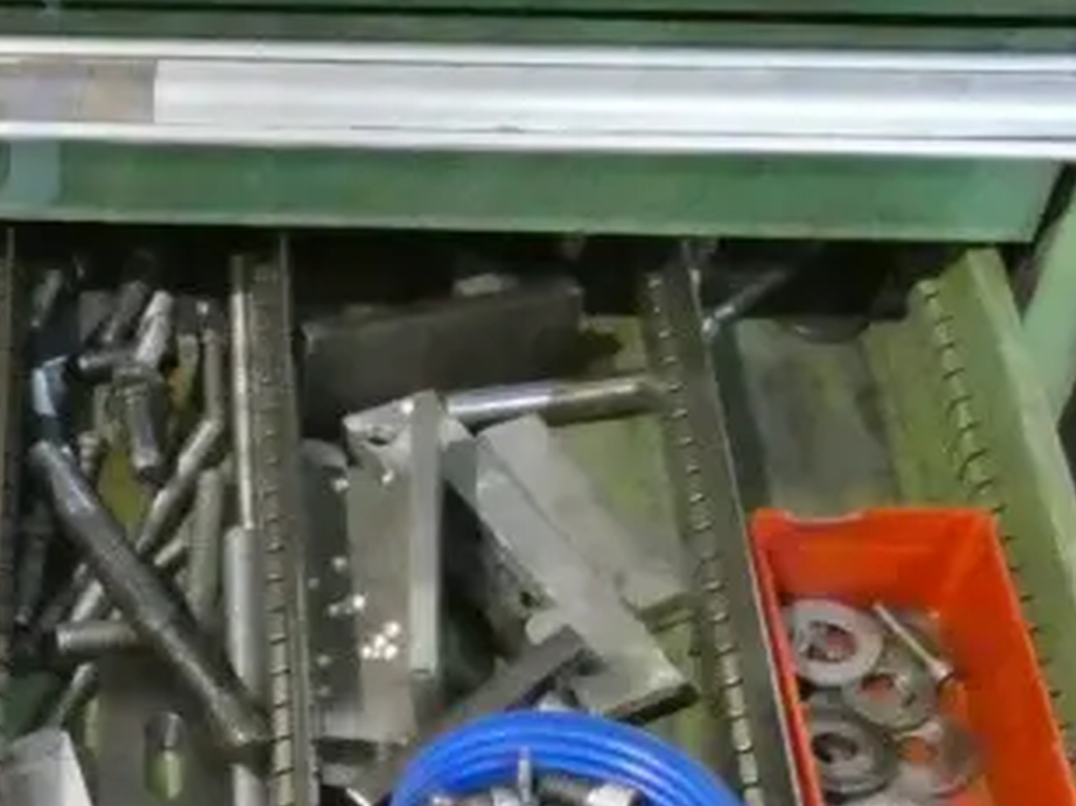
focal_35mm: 80
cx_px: -182
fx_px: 2486
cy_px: 1013
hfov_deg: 22.7
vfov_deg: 17.4
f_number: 3.3
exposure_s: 1/125
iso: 2500
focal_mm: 4.3
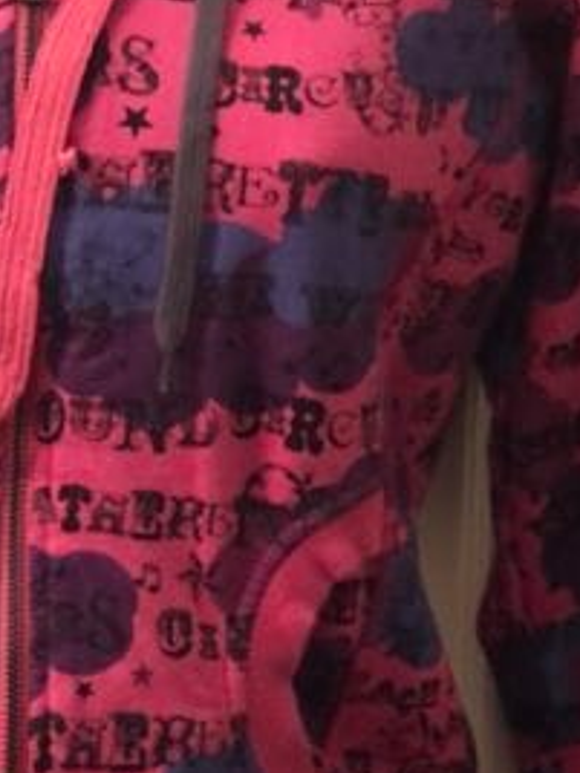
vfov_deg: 12.7
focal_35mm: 155
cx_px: 26
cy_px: 536
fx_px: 3463
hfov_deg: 9.5
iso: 160
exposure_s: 1/15
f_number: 2.4
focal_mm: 6
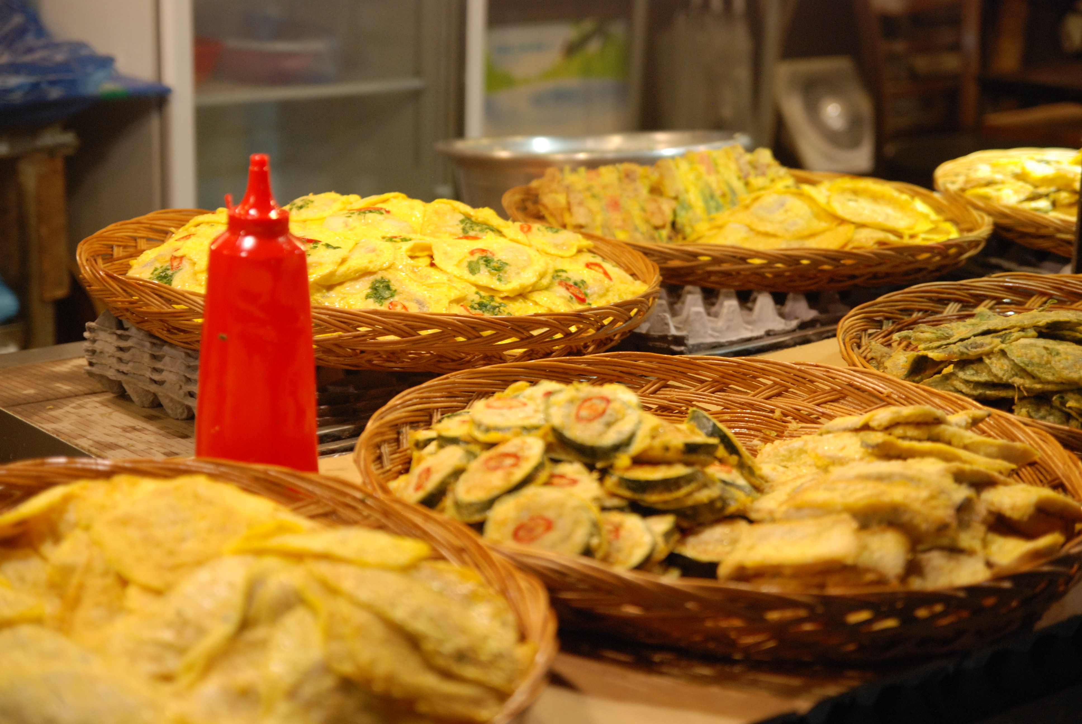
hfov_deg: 27.0
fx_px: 2257
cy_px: 362
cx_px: 541
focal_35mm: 75
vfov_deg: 18.2
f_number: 2.8
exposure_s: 1/60
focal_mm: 50
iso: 500
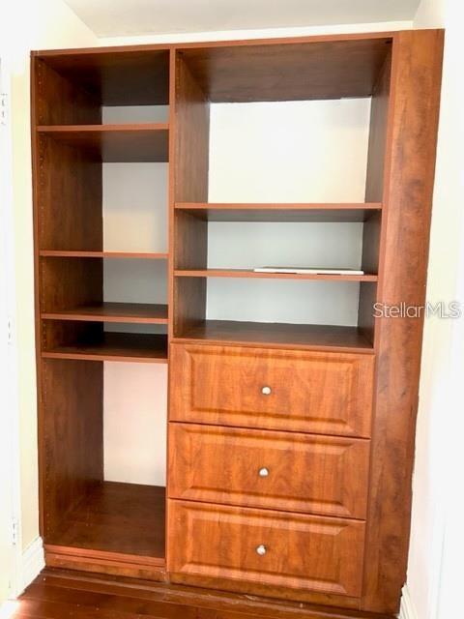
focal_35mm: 26
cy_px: 310
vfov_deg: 67.3
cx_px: 232
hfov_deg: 53.1
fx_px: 465
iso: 400
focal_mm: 5.7
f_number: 1.5
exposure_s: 1/60
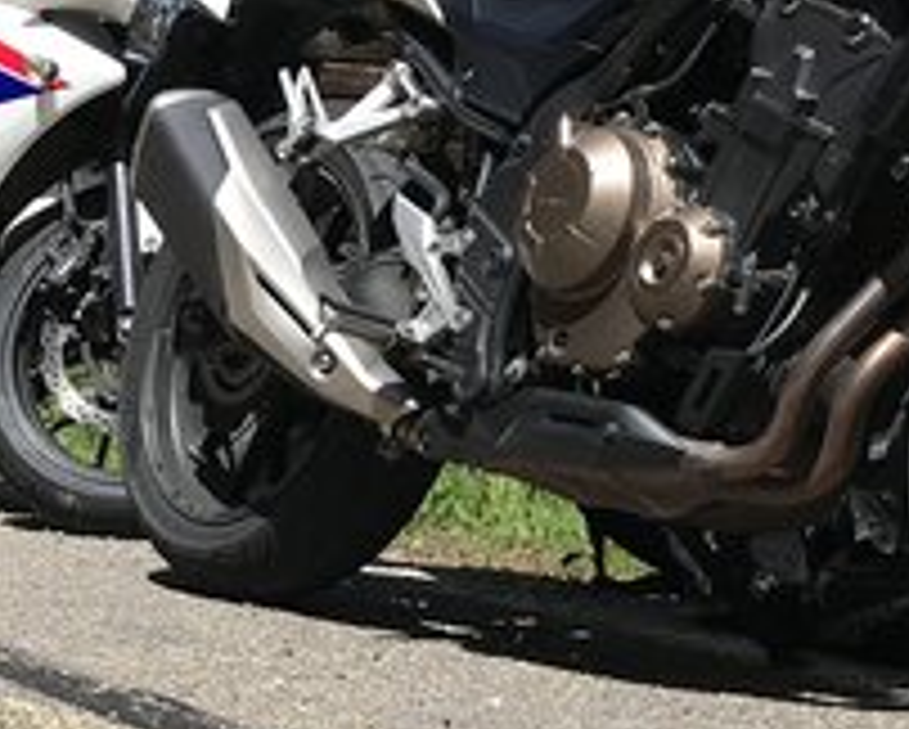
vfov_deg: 14.3
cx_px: 207
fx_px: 2908
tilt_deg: +2.4
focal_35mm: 108
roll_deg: -0.4
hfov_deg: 17.6
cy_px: 405
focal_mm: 3.99
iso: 20
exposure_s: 1/2227
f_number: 1.8
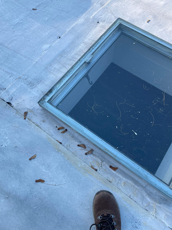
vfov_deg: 67.3
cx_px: 86
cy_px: 115
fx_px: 172
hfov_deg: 53.1
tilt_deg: -67.9
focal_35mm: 26
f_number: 1.6
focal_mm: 4.2
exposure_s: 1/487
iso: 32
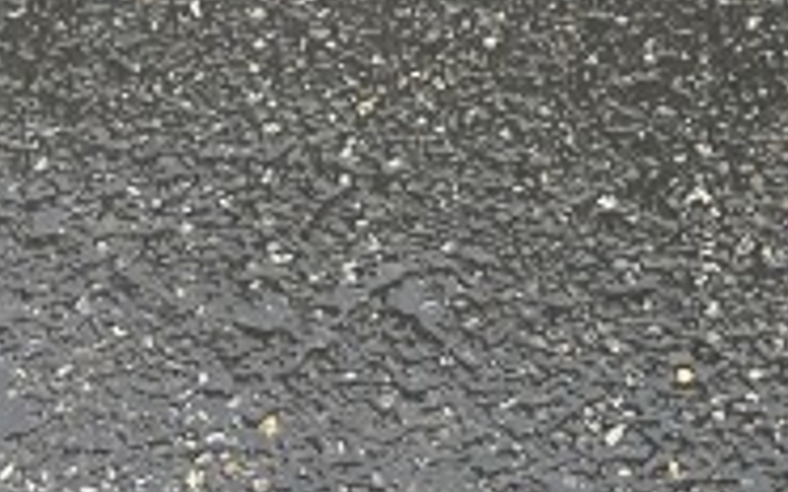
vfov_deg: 8.2
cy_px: -878
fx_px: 3005
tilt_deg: -33.5
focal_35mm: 140
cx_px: 830
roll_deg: +0.8
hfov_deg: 14.6
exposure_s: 1/121
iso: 100
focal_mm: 6.86
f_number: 1.78
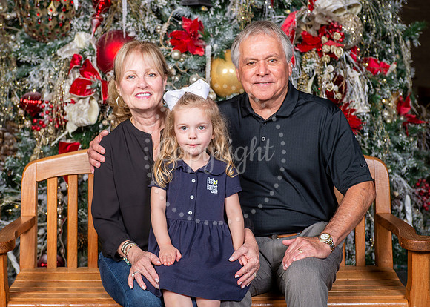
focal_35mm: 67
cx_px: 192
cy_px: 151
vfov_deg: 21.2
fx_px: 820
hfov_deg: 29.4
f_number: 8
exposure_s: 1/125
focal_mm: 62
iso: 160
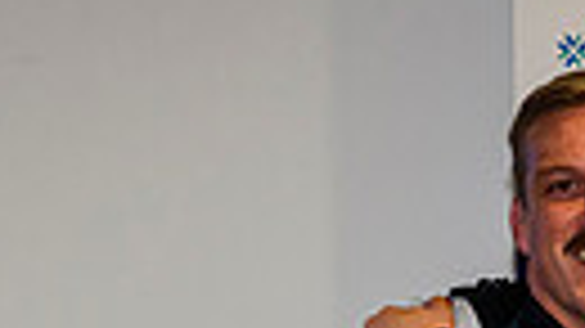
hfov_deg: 11.2
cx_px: 659
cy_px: 840
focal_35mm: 190
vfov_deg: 6.1
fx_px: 2946
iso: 4000
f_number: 4.5
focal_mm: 35
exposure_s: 1/160
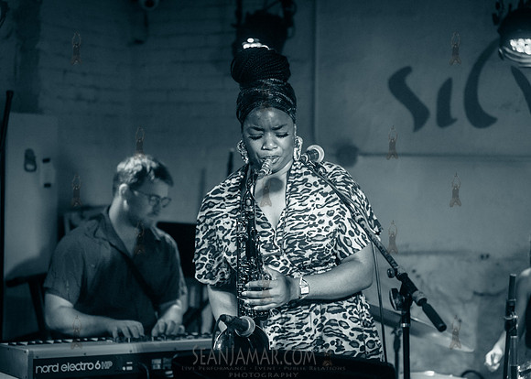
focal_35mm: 84
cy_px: 190
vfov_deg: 17.1
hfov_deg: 23.8
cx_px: 247
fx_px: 1262
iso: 8000
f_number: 2.8
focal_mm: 80
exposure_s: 1/320
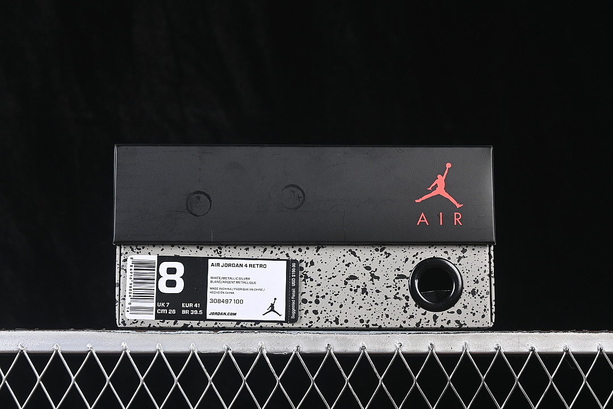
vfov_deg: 18.2
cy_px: 204
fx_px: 1277
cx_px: 306
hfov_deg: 27.0
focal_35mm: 75
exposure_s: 1/80
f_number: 6.3
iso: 160
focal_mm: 50
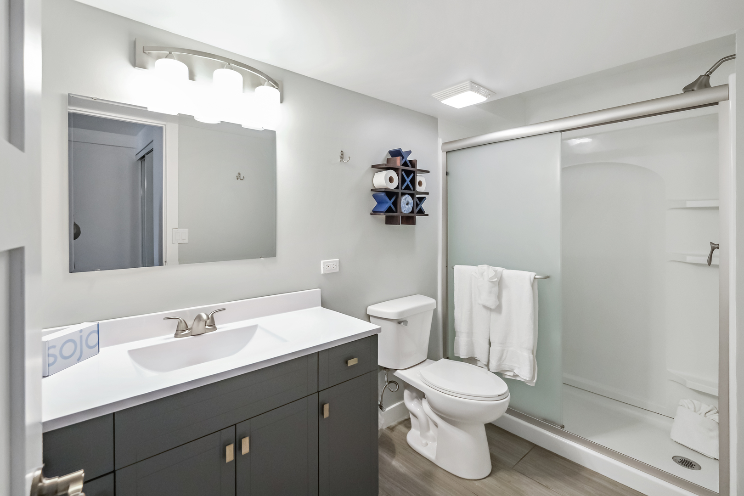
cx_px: 372
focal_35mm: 15
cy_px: 248
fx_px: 310
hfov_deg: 100.4
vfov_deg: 77.3
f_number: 5
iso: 1600
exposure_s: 1/100
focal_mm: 10
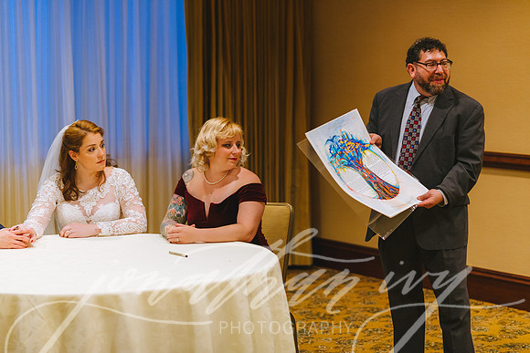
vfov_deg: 16.1
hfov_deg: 23.9
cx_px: 265
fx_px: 1252
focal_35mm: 85
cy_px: 176
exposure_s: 1/250
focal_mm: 85
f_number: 2.2
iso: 800
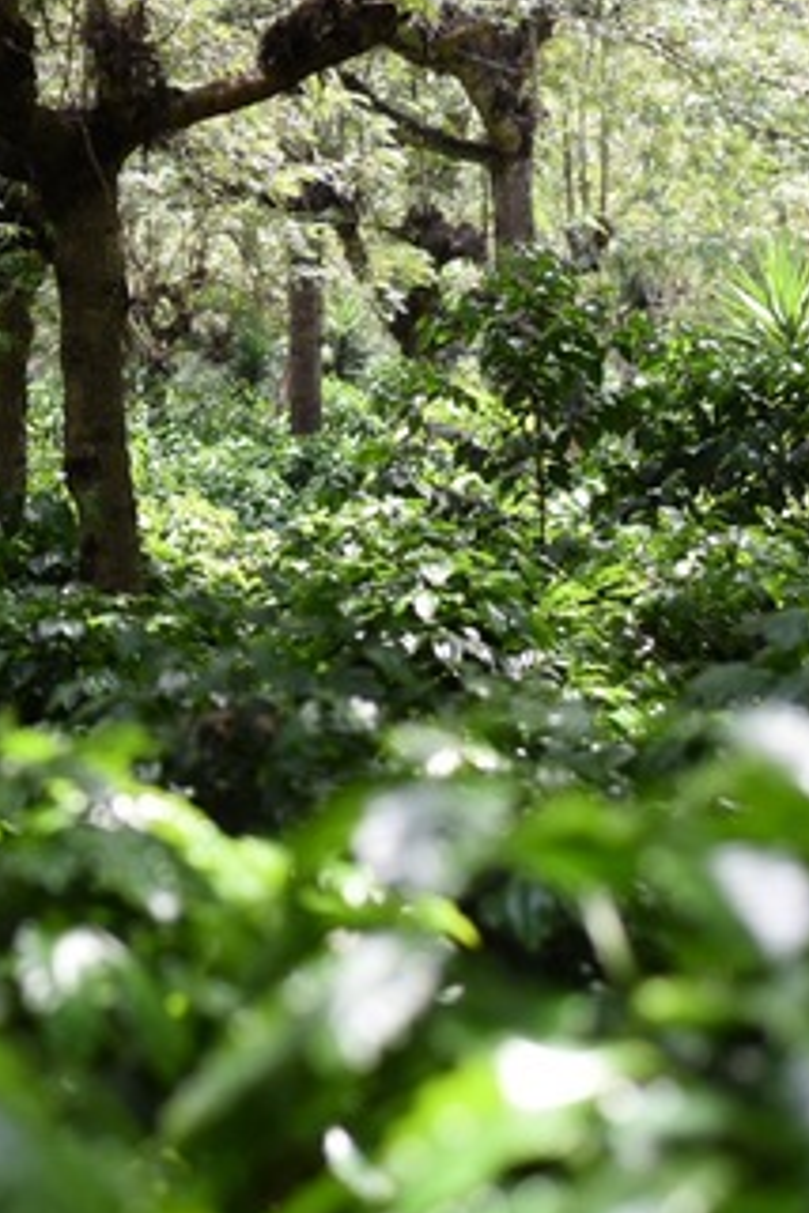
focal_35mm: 126
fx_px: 4247
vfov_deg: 16.2
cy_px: 249
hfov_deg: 10.6
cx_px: -242
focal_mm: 50
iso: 250
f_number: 2.5
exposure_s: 1/1000
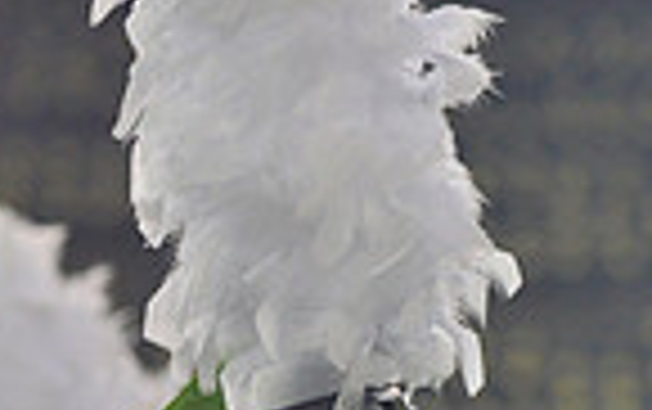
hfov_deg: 4.8
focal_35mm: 441
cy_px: 870
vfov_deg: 3.0
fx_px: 7845
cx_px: 353
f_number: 5.6
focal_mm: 140
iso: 2000
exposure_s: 1/1000
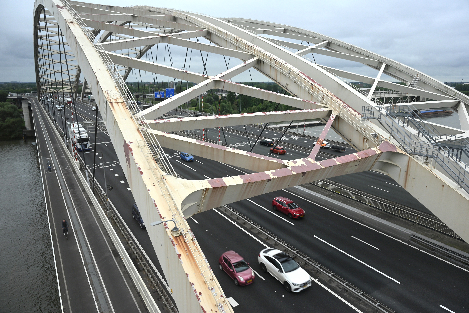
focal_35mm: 24
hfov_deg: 73.7
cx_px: 234
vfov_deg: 53.2
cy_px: 156
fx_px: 313
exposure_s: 1/200
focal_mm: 24
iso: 250
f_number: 5.6
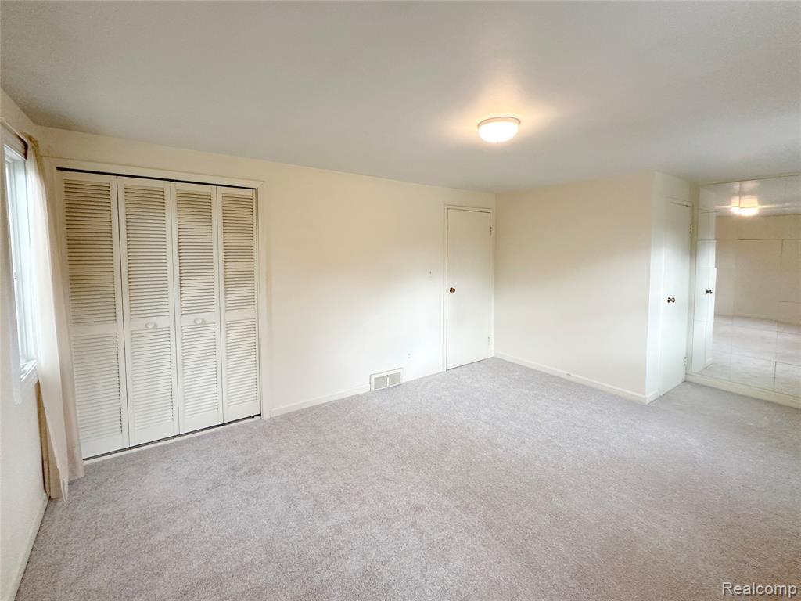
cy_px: 300
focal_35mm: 14
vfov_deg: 85.7
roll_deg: +0.7
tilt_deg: -6.3
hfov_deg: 102.1
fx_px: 324
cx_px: 400
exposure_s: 1/120
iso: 250
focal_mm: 2.22
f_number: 2.2
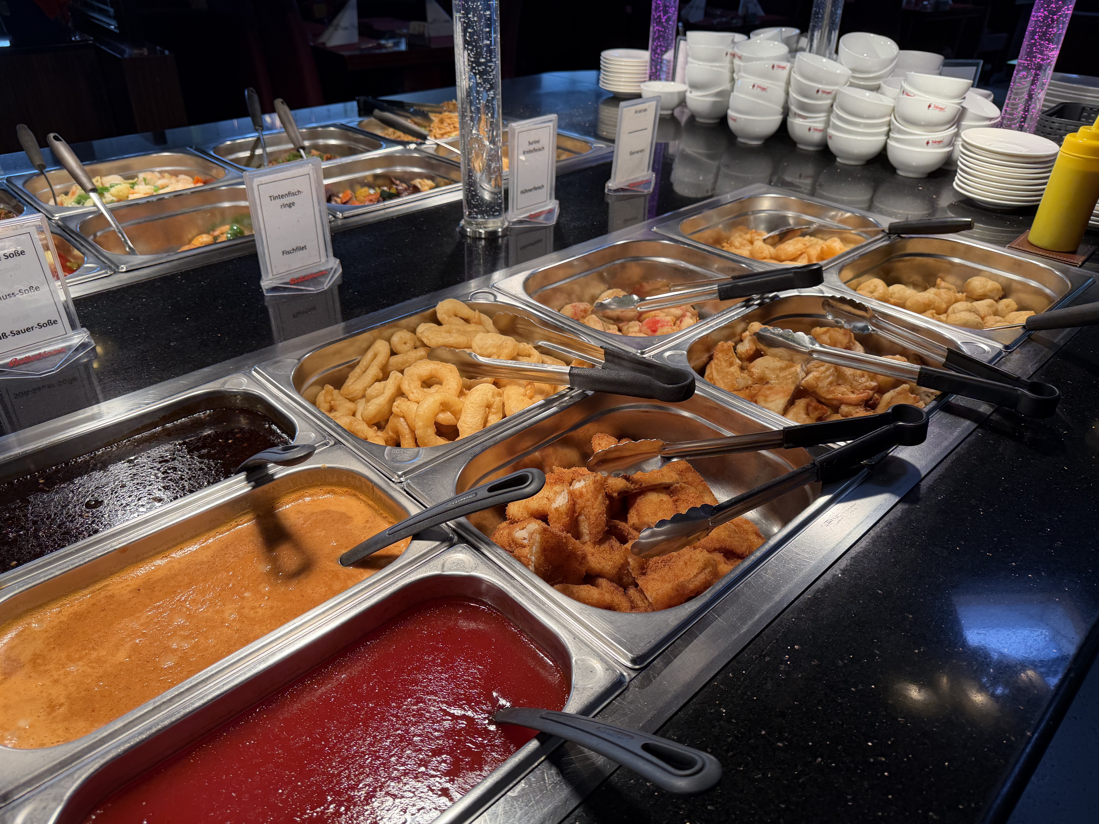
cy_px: 412
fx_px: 762
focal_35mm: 24
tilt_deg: -32.5
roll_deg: -2.1
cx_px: 550
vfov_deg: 56.8
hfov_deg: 71.6
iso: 64
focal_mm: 6.76
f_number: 1.78
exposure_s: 1/180
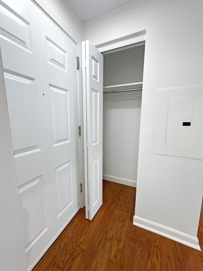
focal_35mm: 14
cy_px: 136
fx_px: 109
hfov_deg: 85.7
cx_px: 102
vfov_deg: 102.1
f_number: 2.2
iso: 100
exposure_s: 1/120
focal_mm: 2.22
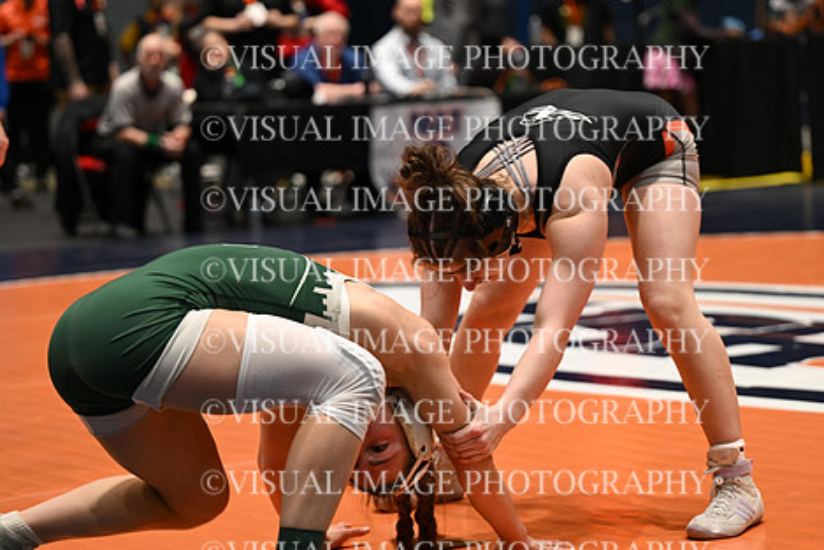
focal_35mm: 110
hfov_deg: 18.6
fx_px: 2518
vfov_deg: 12.5
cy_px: 235
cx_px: 455
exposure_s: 1/120
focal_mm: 89
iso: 400
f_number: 2.8
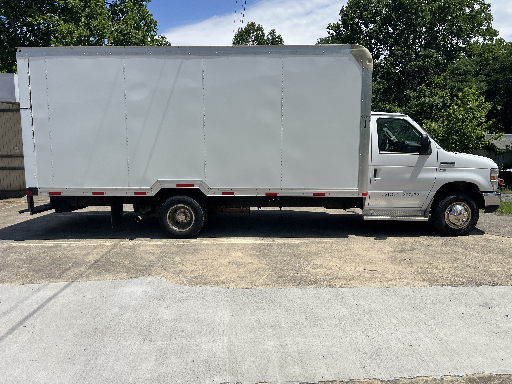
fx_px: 385
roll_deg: +0.3
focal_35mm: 26
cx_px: 256
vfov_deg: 53.1
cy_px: 192
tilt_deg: -9.2
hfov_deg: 67.3
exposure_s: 1/6993
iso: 50
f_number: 1.5
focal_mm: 5.7
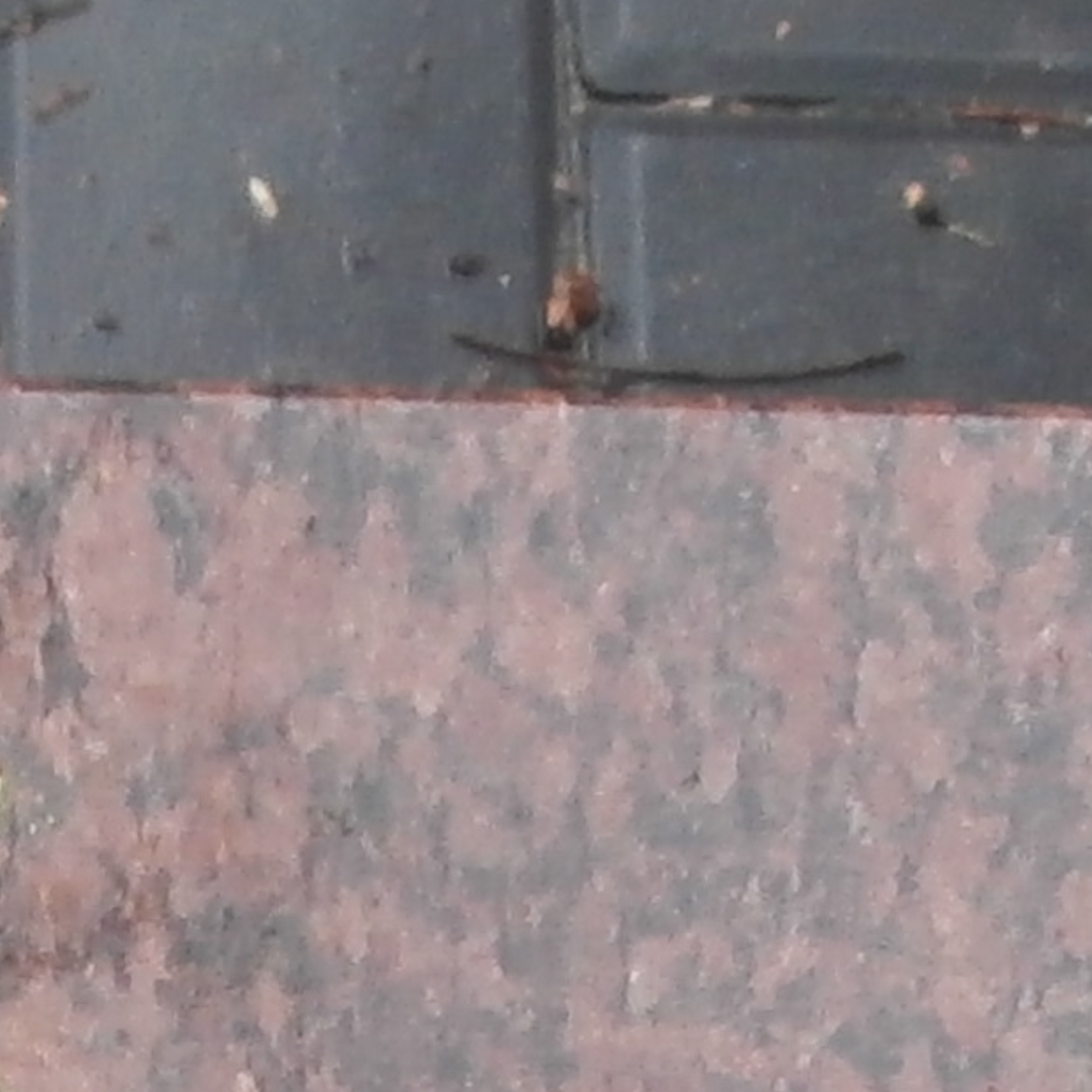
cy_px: 2387
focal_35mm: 158
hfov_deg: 10.8
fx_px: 5639
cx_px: -286
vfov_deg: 10.0
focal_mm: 4.2
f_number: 3
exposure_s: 1/60
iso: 160
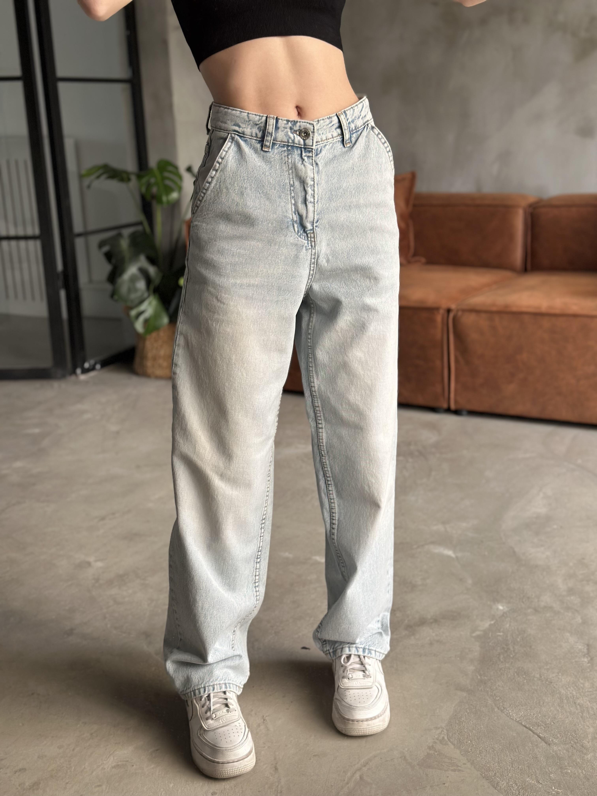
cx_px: 298
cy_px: 398
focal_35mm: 48
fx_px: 1104
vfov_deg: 39.7
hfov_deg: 30.3
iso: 125
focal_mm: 6.86
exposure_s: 1/121
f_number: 1.78
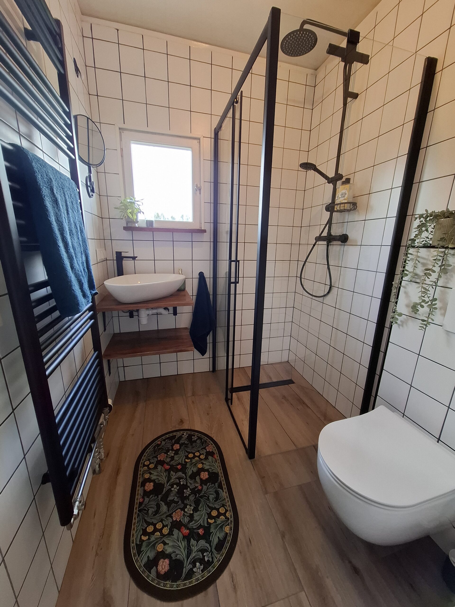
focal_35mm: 13
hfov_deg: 89.9
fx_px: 228
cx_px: 228
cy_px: 304
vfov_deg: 106.2
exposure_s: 1/50
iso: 160
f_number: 2.2
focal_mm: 1.74
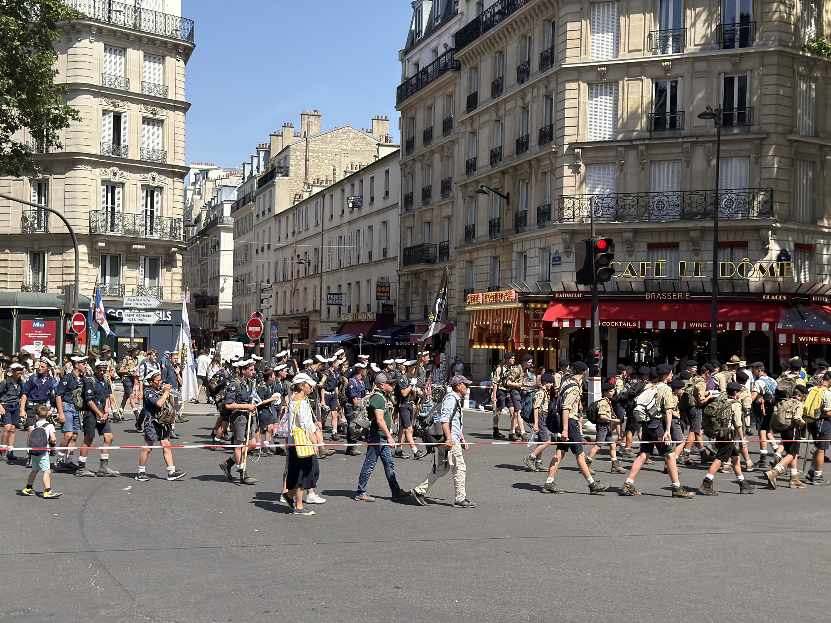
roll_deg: -1.1
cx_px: 416
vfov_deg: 30.3
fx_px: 1152
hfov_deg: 39.7
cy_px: 312
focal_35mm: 48
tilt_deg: +1.7
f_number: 1.78
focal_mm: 6.76
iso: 400
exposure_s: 1/20408
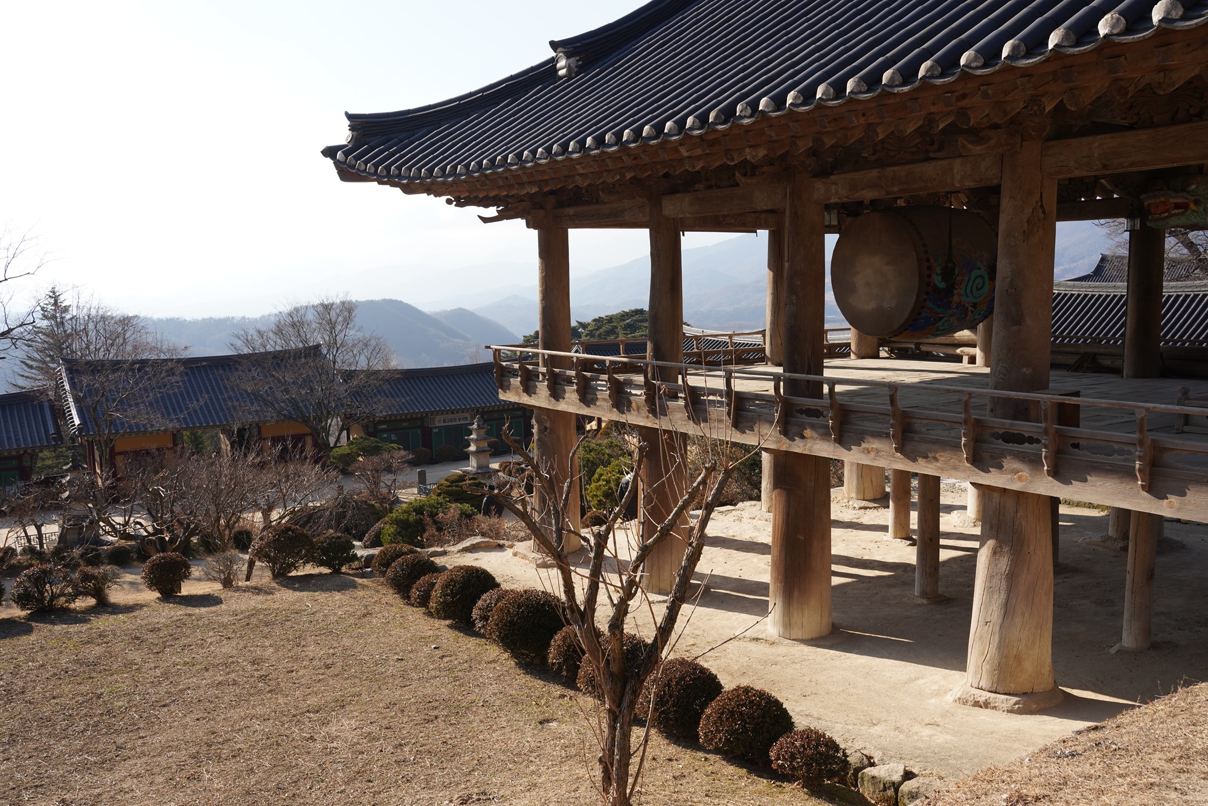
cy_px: 403
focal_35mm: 32
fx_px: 1074
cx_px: 604
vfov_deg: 41.1
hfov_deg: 58.7
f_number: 10
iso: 100
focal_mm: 32
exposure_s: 1/100
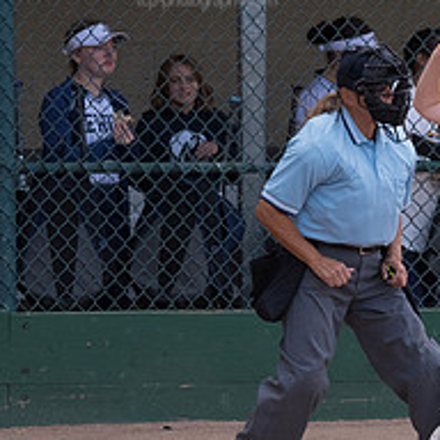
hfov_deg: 2.3
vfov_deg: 2.3
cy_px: 243
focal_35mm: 769
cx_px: 532
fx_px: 11059
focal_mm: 200
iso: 1250
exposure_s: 1/1600
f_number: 5.6
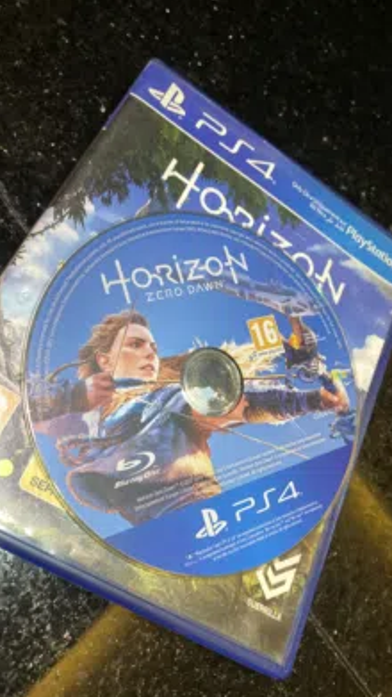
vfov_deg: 66.1
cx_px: 189
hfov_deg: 40.2
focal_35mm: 29
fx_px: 536
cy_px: 349
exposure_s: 1/50
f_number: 1.8
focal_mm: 4.25
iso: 250
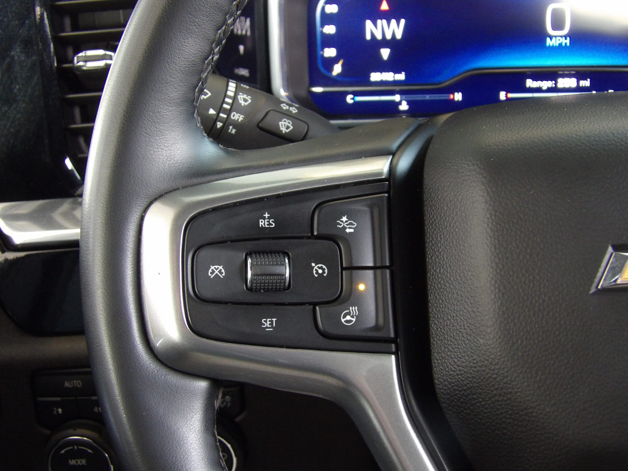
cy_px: 236
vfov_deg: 27.5
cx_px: 314
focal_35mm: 53
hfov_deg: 36.2
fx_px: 962
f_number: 3.9
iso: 552
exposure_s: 1/20
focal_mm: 9.5
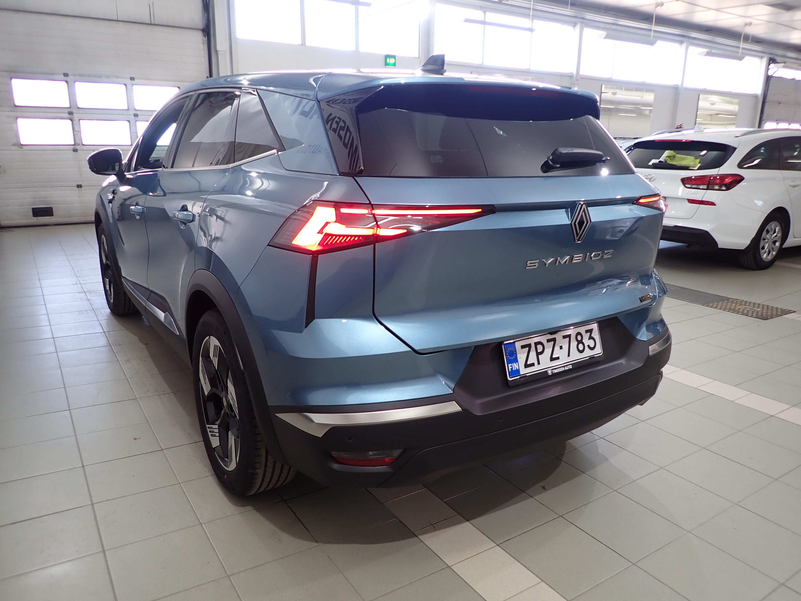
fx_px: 578
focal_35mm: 25
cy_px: 300
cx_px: 400
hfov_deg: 69.4
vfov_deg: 54.9
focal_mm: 4.5
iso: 125
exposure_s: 1/60
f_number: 2
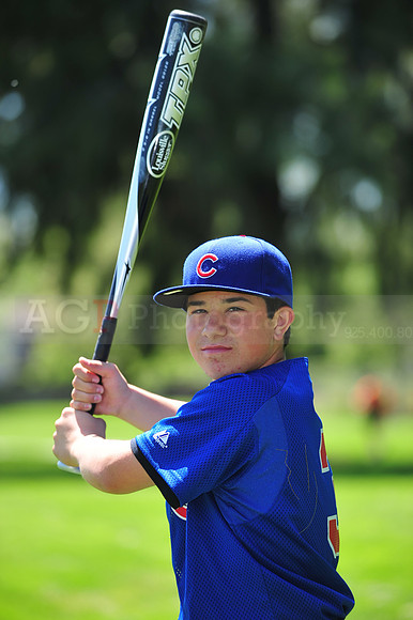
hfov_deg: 6.9
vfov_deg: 10.3
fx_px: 3446
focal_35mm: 200
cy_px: 310
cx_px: 206
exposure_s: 1/500
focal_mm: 200
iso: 200
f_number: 4.5
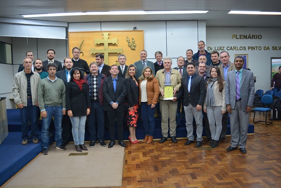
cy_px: 94
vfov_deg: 47.9
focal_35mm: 27
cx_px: 140
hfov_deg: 67.4
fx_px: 211
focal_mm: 18
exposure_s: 1/30
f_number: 3.5
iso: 200
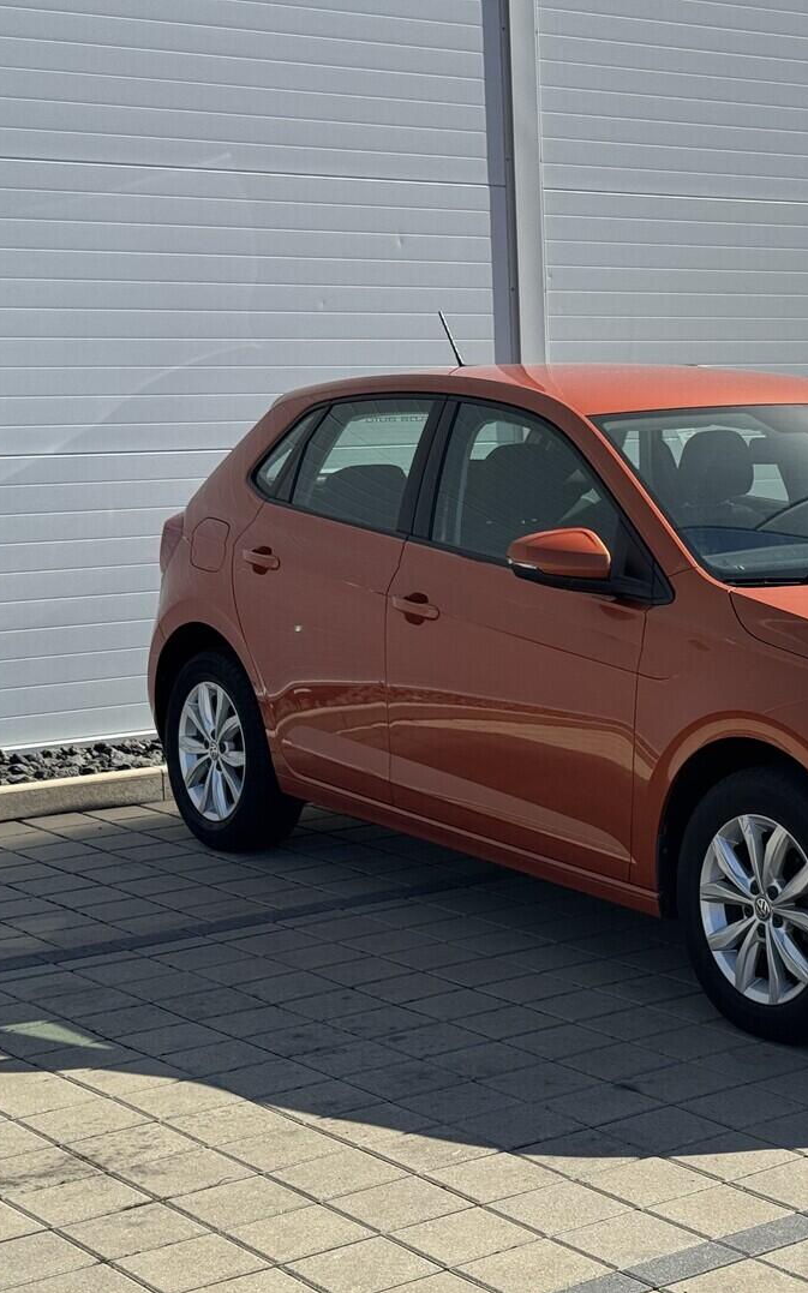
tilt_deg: -6.4
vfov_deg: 30.2
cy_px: 647
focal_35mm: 68
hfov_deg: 18.7
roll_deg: +1.1
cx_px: 774
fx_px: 2396
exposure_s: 1/3817
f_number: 1.78
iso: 64
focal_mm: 6.76
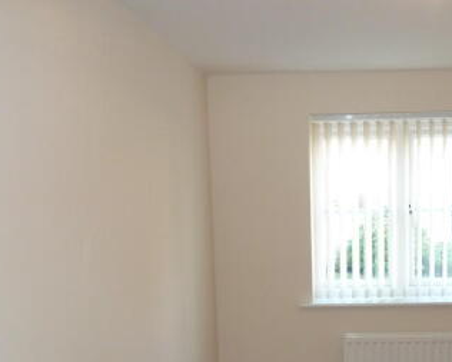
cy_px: 277
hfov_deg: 40.1
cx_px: 334
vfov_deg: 32.7
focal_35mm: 45
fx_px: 602
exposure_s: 1/30
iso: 200
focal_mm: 4.1
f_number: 3.3
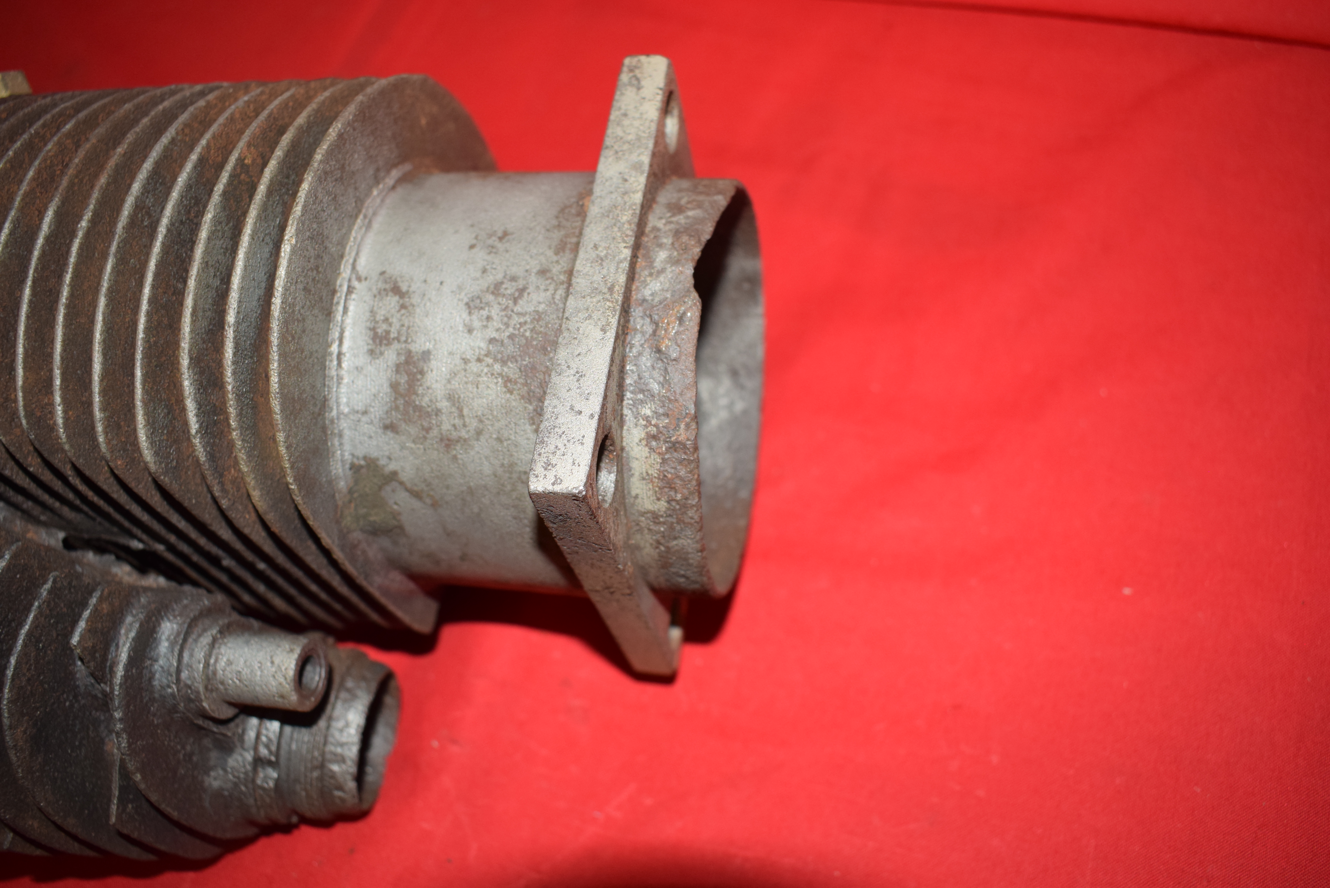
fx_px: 1164
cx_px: 665
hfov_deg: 59.5
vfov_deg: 41.7
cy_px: 444
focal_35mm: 32
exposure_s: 1/160
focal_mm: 21
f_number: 5
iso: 640
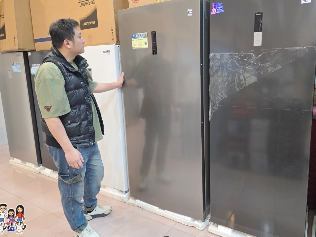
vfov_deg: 51.3
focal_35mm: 27
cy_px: 105
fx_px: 247
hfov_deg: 65.2
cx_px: 169
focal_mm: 6.3
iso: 640
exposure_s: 1/60
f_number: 1.7
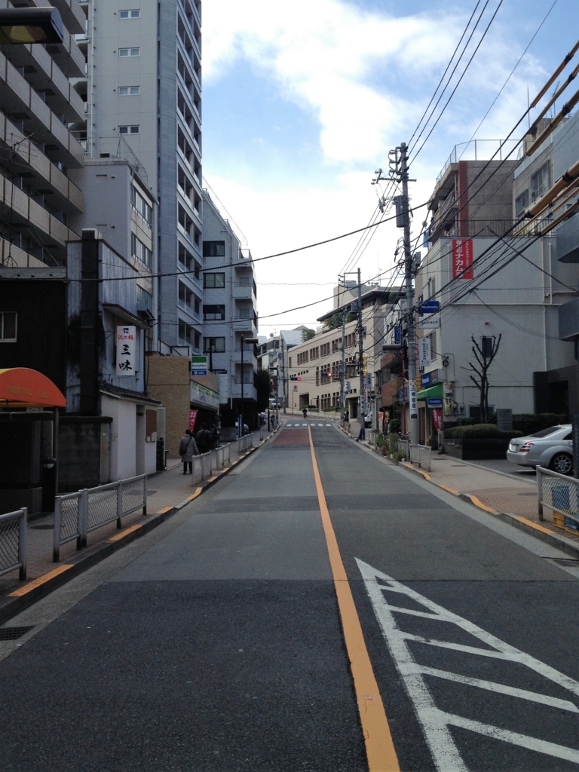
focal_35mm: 35
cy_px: 386
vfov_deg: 52.6
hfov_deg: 40.7
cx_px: 290
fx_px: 781
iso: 50
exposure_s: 1/1227
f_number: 2.4
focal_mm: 4.28
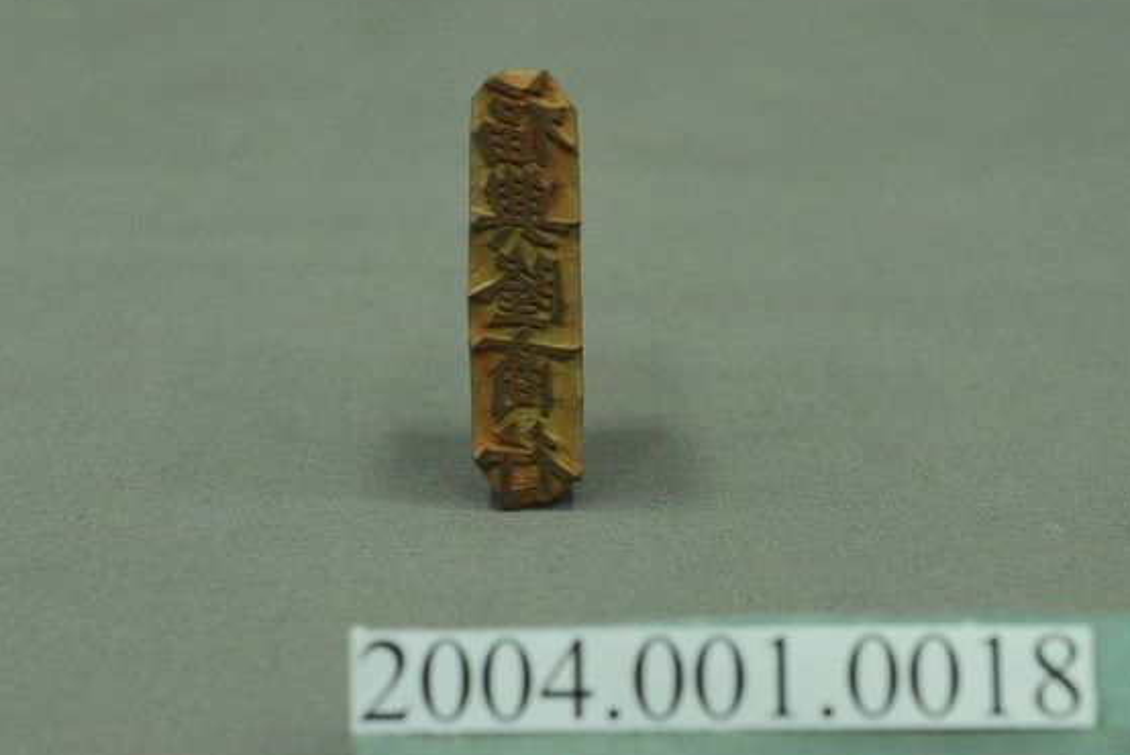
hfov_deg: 19.6
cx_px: 520
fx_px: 3266
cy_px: 341
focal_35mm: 104
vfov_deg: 13.2
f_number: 10
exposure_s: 1/20
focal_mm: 60
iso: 1000
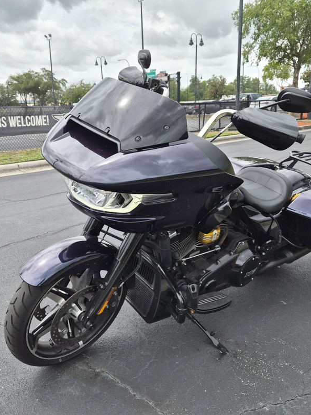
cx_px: 131
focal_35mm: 31
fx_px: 371
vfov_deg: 58.4
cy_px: 207
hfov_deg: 45.3
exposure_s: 1/2848
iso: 80
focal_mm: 5.4
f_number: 1.8
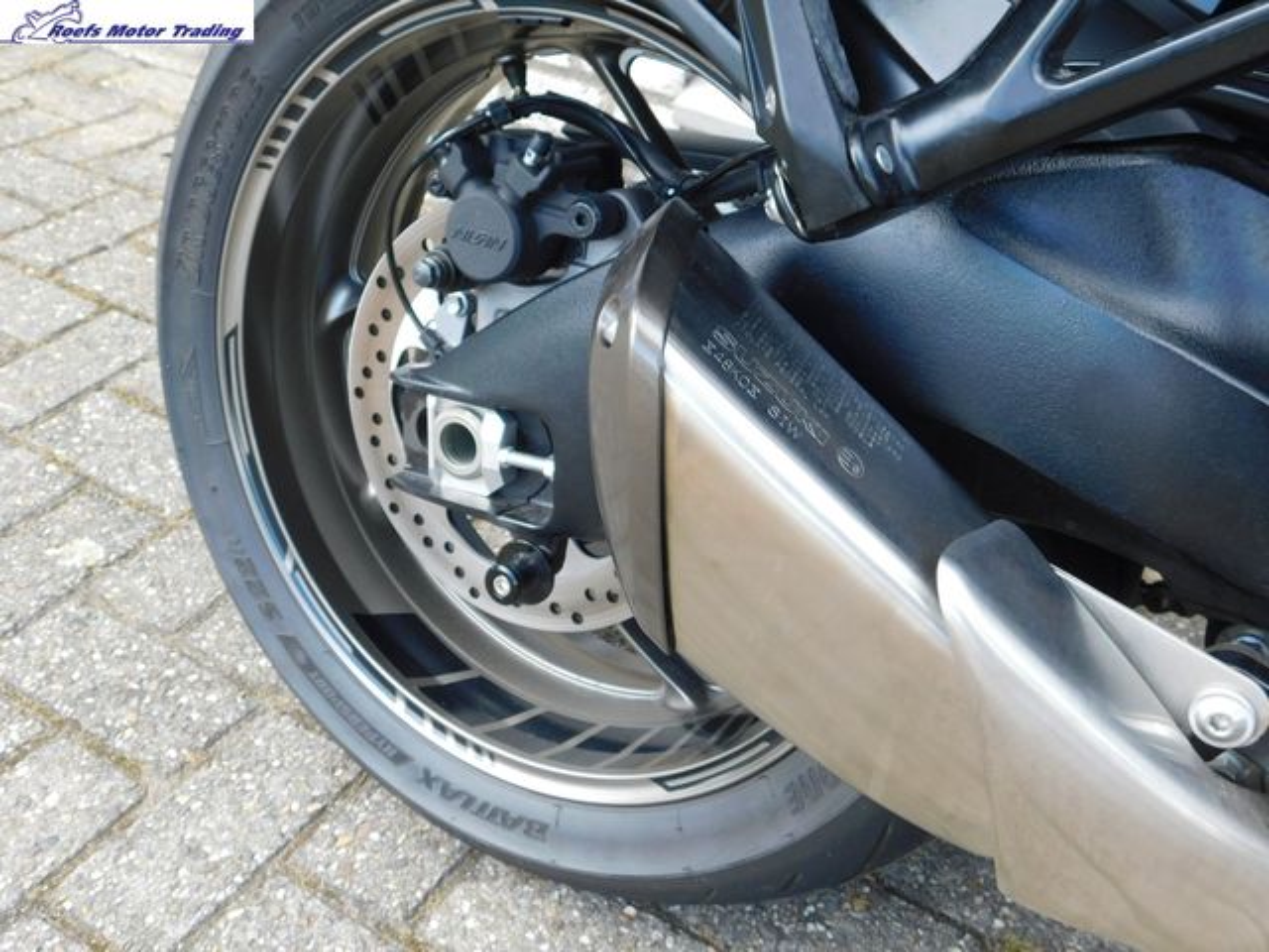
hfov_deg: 51.4
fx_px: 1320
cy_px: 476
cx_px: 634
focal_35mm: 36
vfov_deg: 39.7
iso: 125
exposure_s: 1/100
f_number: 3.5
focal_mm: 6.3
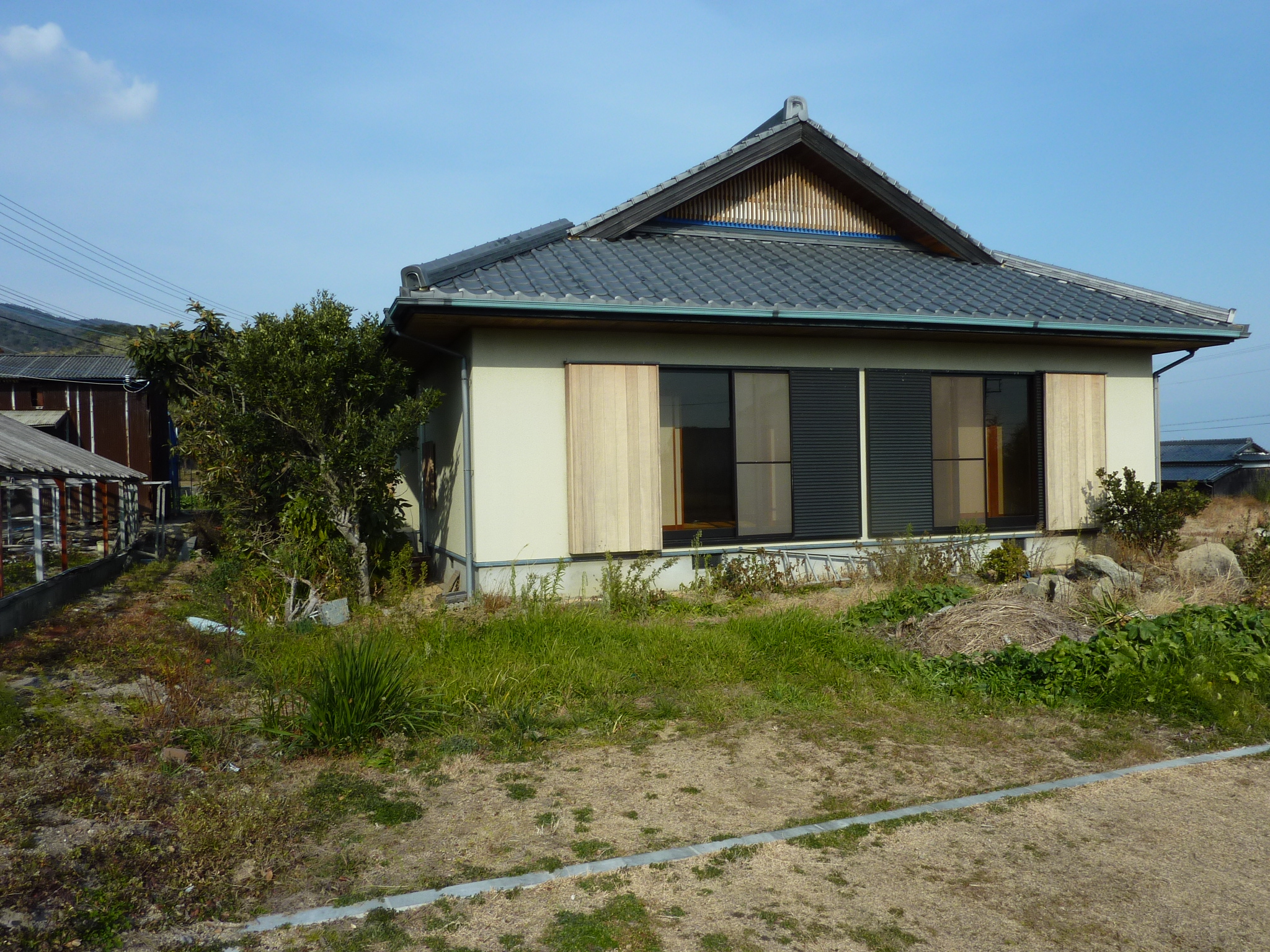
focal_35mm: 25
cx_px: 635
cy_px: 476
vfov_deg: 54.9
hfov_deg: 69.4
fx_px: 917
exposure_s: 1/400
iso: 80
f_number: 5
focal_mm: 4.1
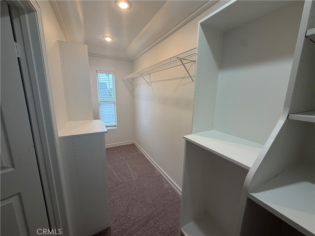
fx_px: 127
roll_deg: +0.3
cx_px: 158
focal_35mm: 14
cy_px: 118
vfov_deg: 85.7
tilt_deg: -12.5
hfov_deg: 102.1
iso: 200
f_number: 2.2
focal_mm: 2.22
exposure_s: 1/120
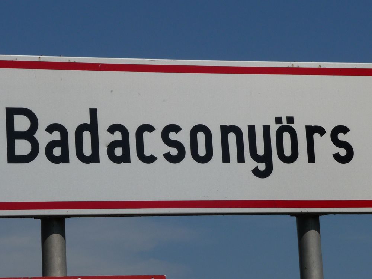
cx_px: 186
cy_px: 140
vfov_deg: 9.2
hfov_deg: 12.2
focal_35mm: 162
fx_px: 1741
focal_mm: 20.3
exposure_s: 1/320
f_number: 11
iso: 100
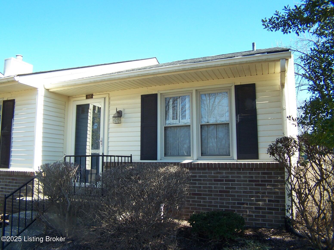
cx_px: 167
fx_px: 367
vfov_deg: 37.7
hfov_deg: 49.0
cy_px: 125
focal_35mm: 38
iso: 80
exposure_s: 1/250
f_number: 2.8
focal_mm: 6.3
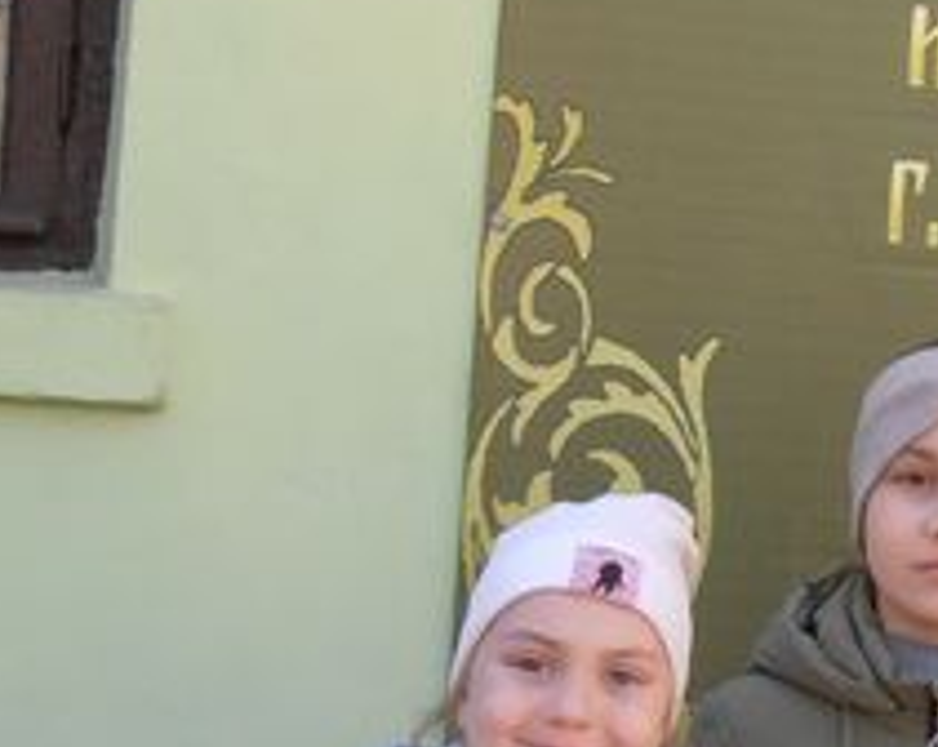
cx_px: 1245
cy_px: 342
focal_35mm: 89
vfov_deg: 17.2
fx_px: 2466
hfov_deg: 19.7
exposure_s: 1/100
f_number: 3
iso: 80
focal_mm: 4.2
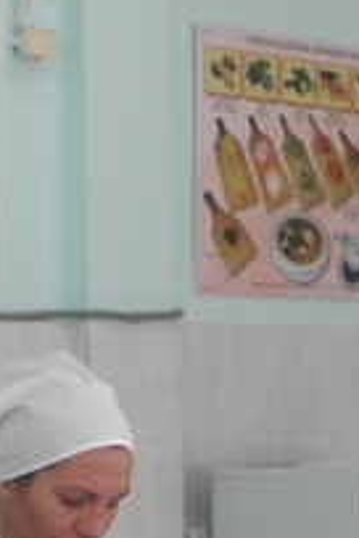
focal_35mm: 188
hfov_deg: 7.3
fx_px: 2812
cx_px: 330
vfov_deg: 10.7
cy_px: 704
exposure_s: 1/30
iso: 100
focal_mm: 6.3
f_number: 3.5
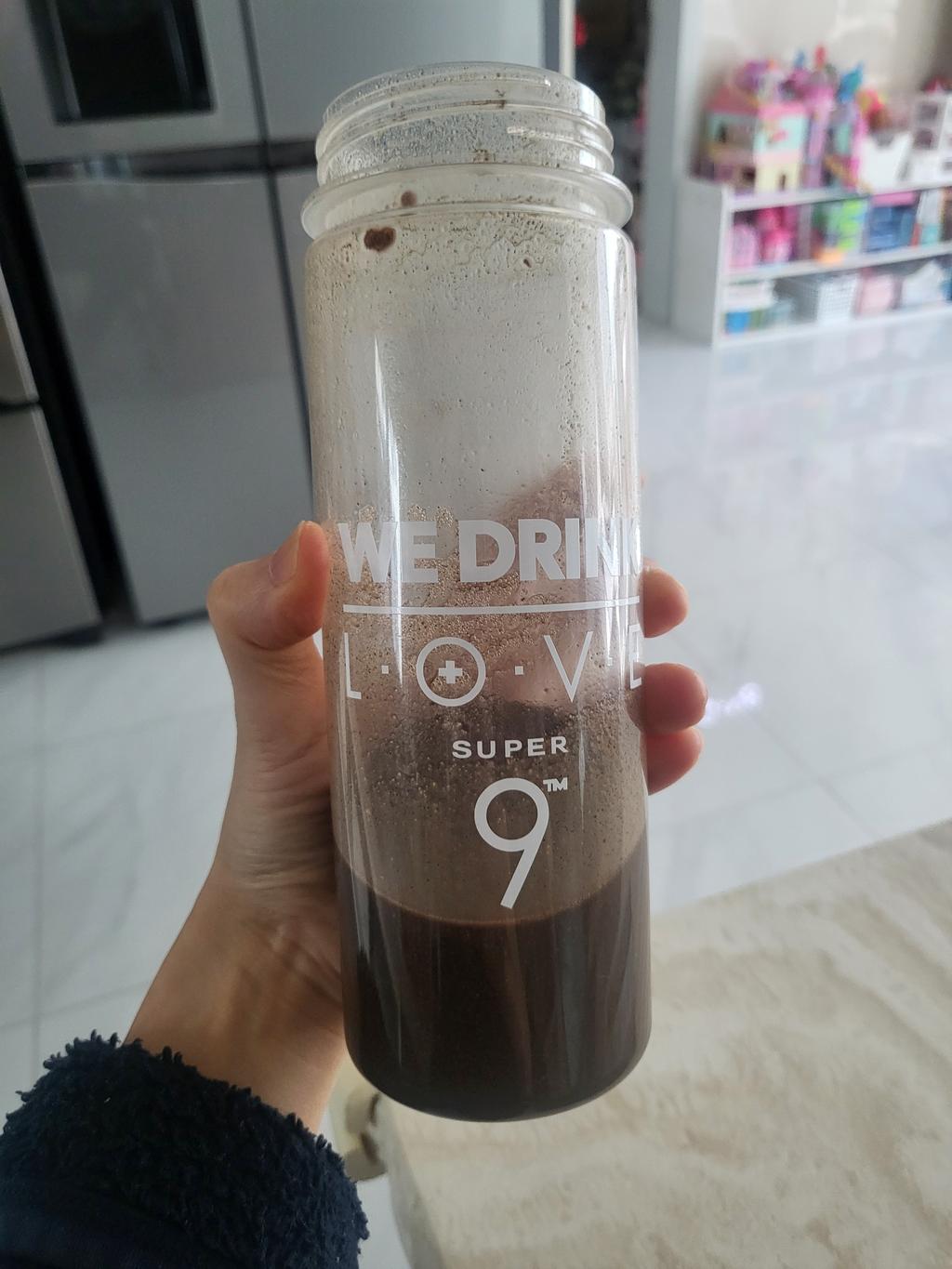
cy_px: 634
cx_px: 476
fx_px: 953
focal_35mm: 26
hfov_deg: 53.1
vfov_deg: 67.3
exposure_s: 1/60
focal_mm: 4.25
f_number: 1.8
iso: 250
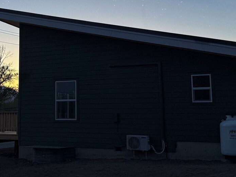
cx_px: 63
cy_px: 64
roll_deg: -0.5
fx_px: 375
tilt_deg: +8.1
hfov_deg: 34.3
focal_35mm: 55
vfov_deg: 26.5
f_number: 1.78
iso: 125
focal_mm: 6.76
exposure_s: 1/121
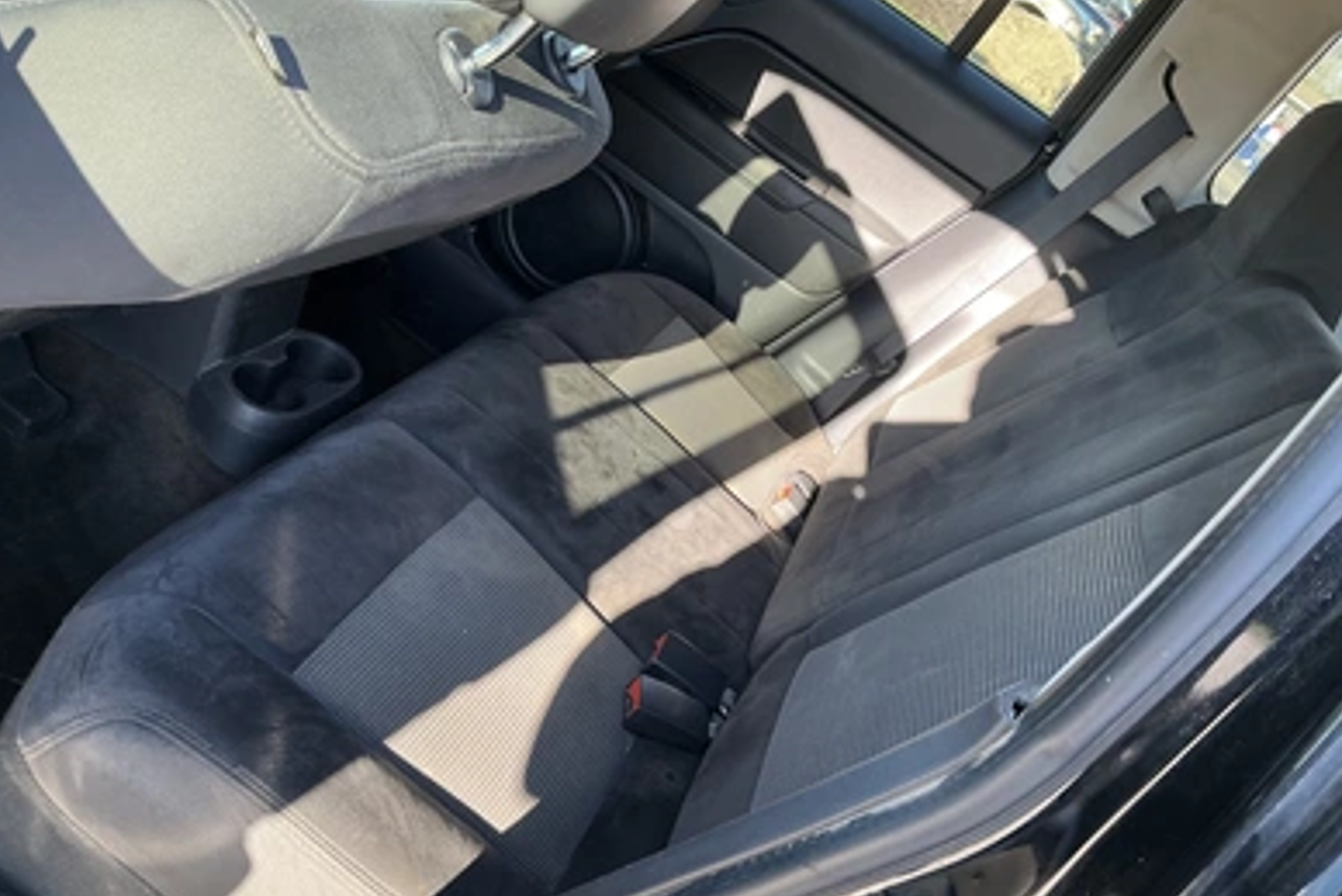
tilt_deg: -28.7
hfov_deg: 61.9
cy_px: 477
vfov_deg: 43.6
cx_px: 668
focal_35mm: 30
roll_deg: -36.0
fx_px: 1119
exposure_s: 1/122
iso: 64
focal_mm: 3
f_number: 1.8
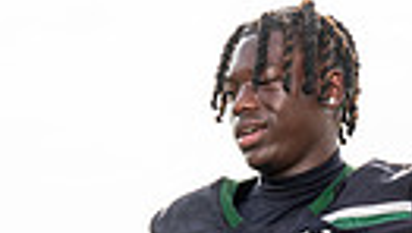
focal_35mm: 158
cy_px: 598
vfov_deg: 7.2
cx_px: 186
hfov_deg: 13.6
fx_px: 1728
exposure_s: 1/320
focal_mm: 44
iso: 100
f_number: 5.6
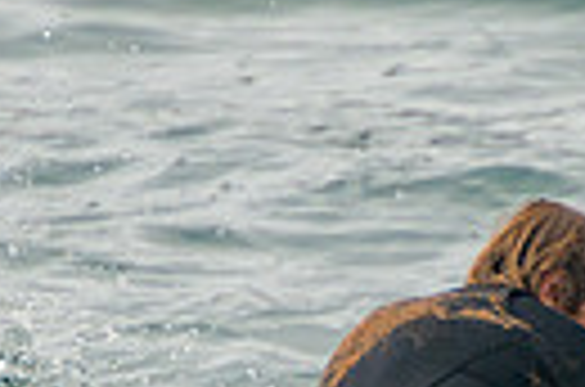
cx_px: 477
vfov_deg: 0.5
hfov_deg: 0.8
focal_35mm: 2685
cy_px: 619
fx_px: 43525
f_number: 5.6
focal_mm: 400
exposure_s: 1/1250
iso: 280
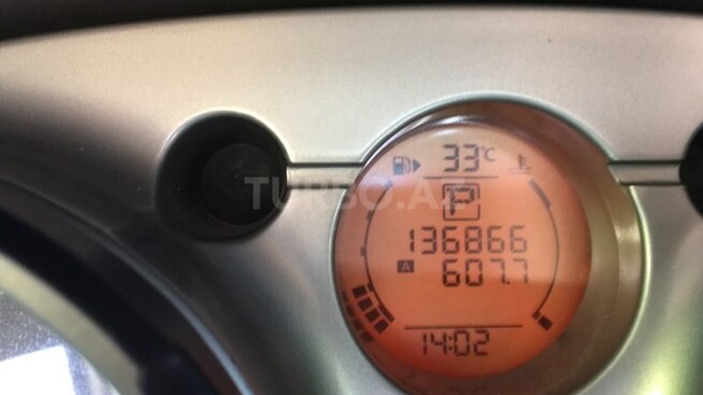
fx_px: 597
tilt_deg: -23.4
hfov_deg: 61.0
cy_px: 193
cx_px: 355
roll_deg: -2.3
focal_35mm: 32
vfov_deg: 36.7
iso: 160
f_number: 2.2
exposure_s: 1/33
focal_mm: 4.15
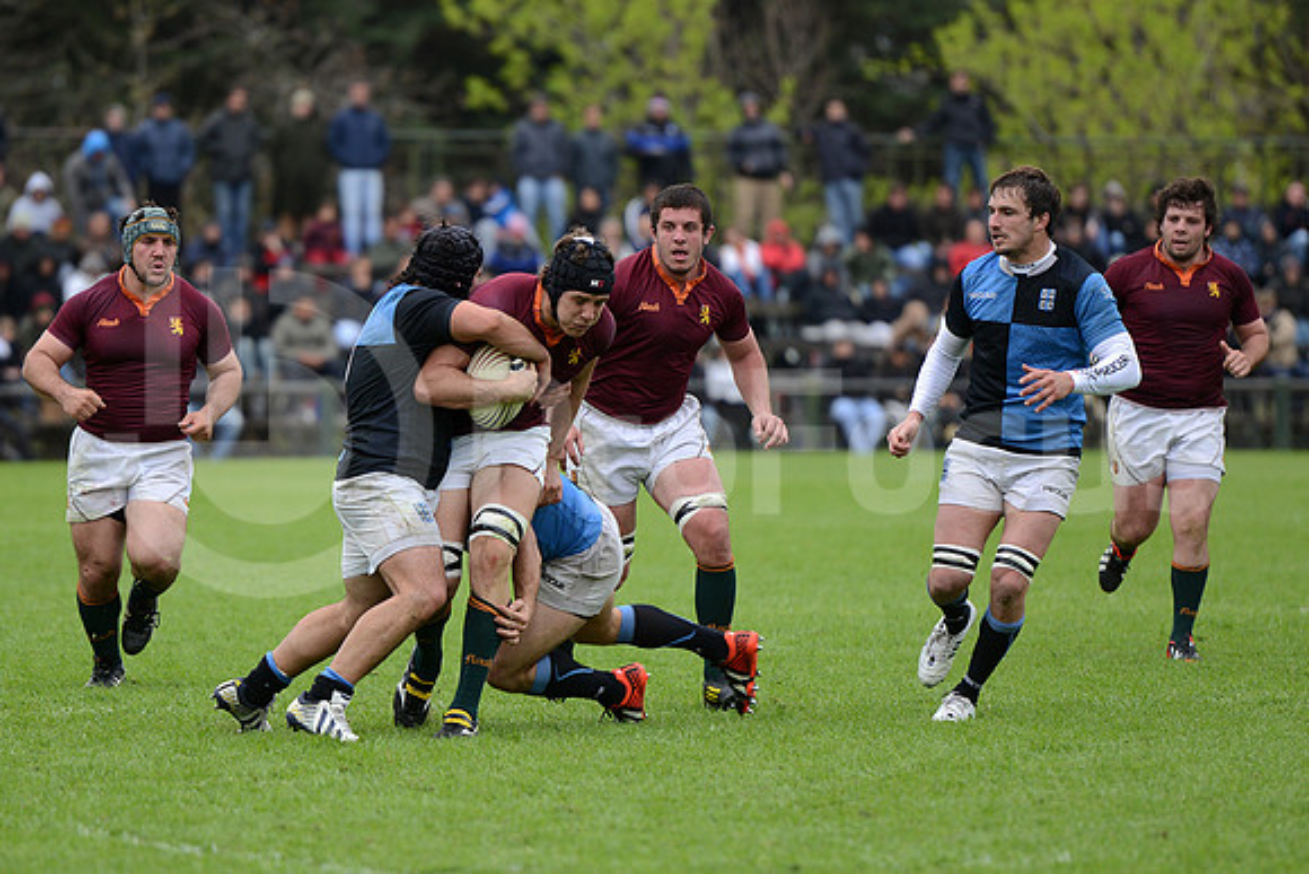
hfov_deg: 10.5
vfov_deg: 7.0
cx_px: 654
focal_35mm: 195
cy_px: 437
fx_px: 7092
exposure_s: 1/640
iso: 320
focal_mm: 195
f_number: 2.8
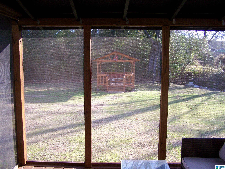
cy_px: 84
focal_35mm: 38
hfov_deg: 48.9
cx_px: 112
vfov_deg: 37.8
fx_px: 247
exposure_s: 1/100
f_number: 2.8
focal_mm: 6.3
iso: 80
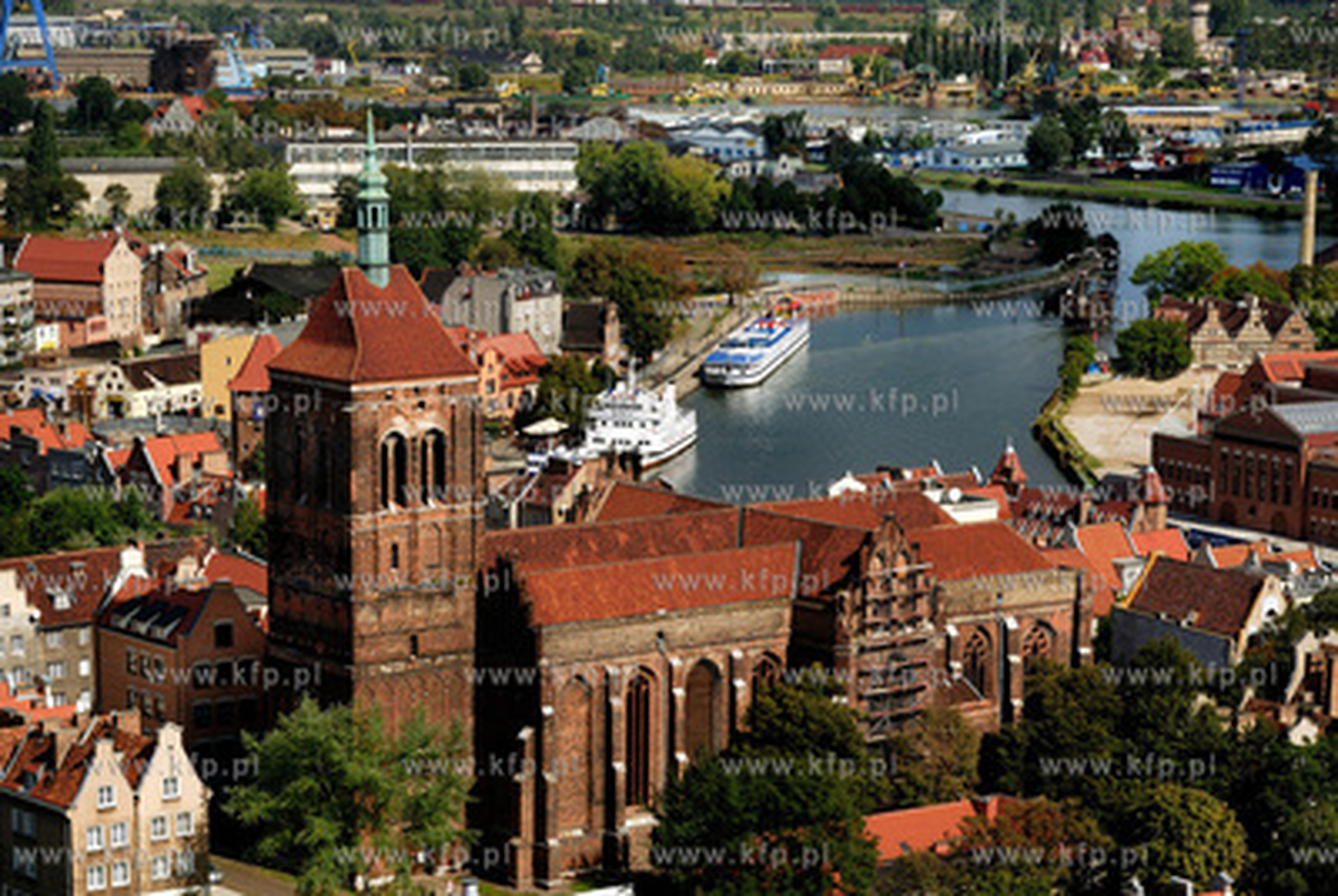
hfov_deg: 19.4
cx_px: 669
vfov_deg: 13.1
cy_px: 448
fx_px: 3908
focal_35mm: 105
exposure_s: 1/250
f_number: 11
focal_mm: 70
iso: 100
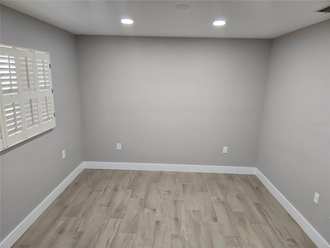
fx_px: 219
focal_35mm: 23
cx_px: 165
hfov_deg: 73.9
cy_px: 124
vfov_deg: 58.9
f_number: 1.8
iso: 200
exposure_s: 1/120
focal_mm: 5.4
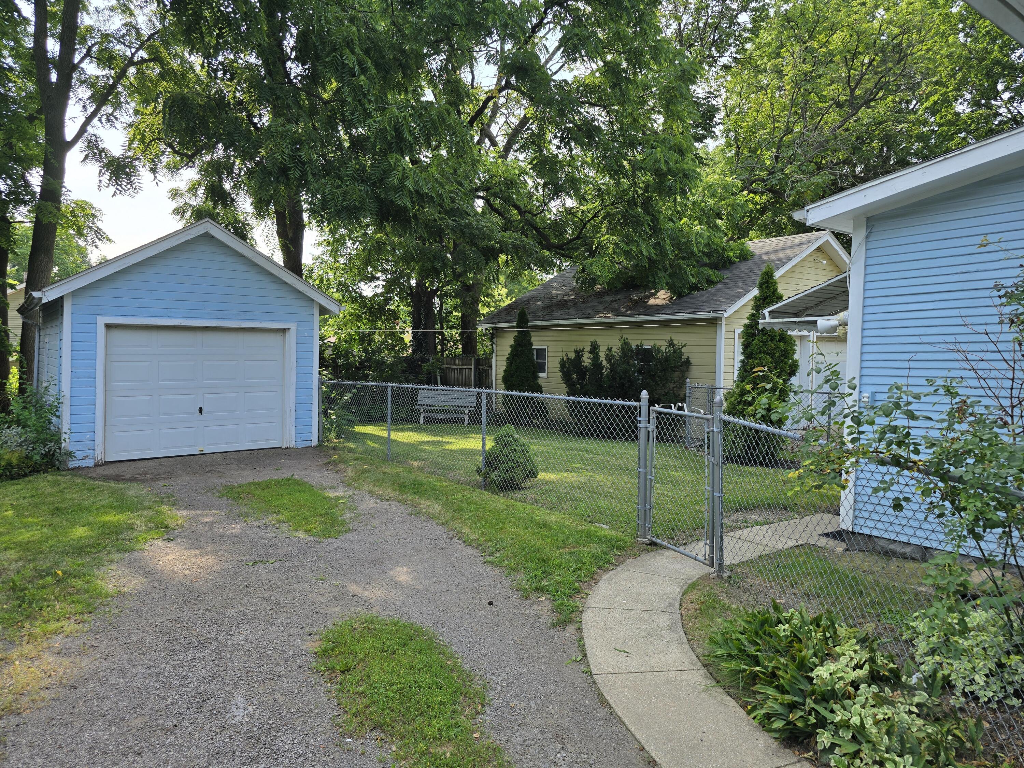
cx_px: 512
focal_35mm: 23
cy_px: 384
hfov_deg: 73.9
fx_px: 680
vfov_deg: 58.9
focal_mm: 6.3
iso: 12
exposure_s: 1/450
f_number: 1.7
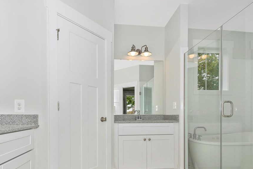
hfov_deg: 81.1
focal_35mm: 21
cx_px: 117
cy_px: 118
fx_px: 148
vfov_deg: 57.6
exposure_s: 1/60
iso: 80
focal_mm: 14
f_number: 8
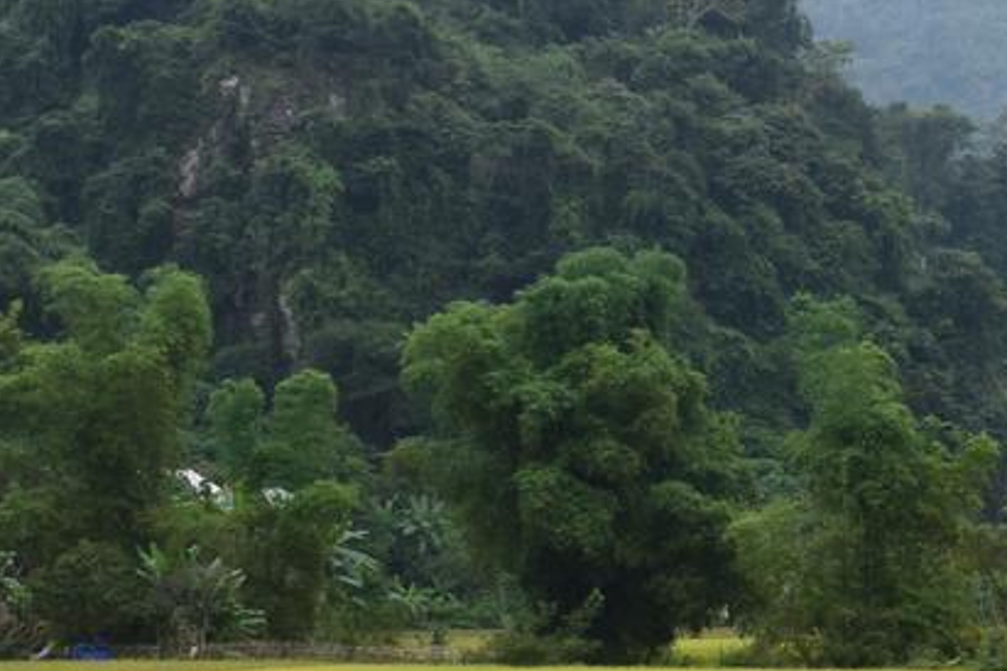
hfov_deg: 14.2
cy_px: 418
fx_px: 3916
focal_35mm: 140
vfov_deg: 9.8
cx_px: 1176
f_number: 10
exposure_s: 1/250
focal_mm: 30
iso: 400
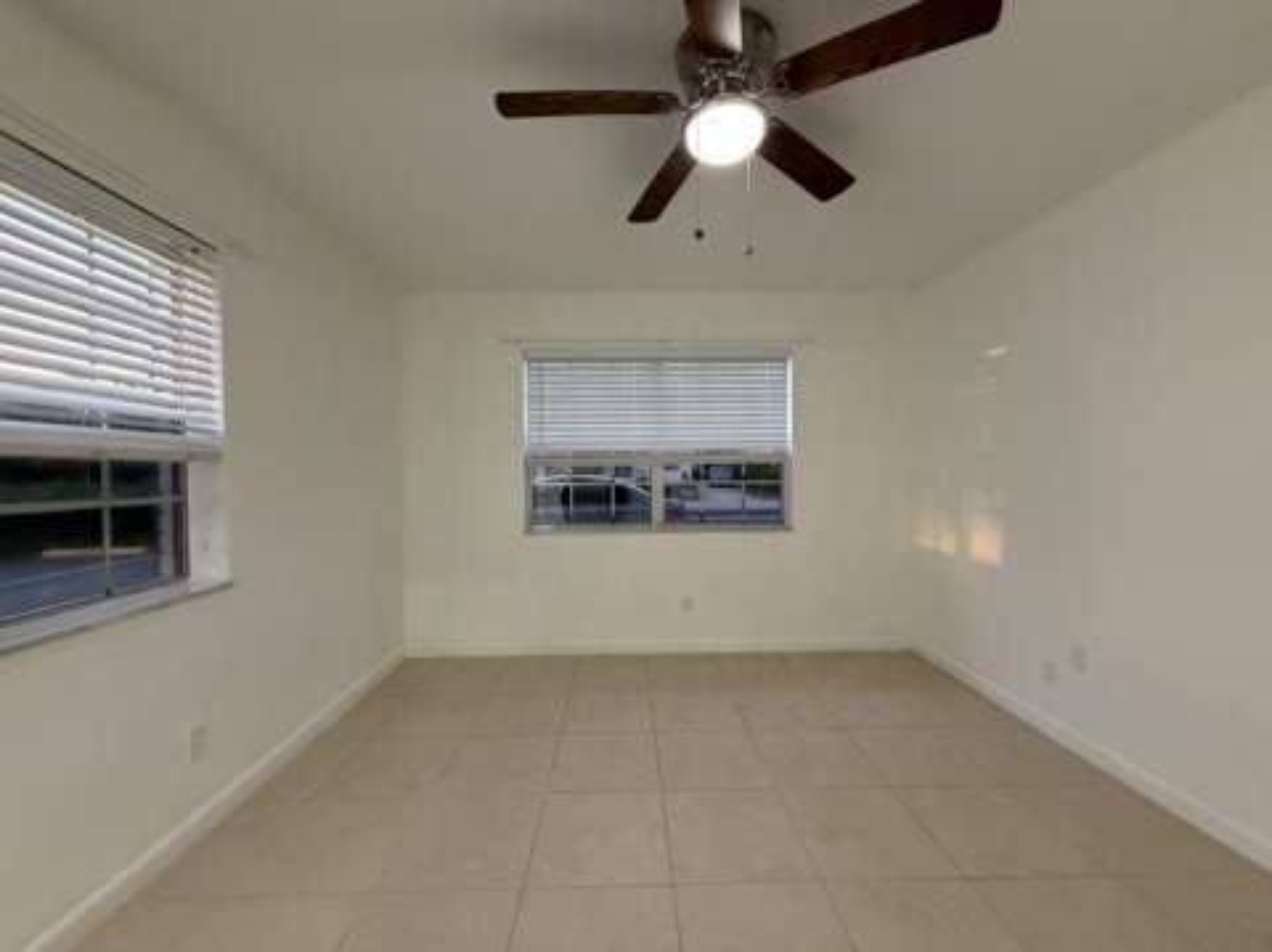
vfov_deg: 85.6
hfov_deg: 102.1
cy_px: 476
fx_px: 514
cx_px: 636
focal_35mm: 14
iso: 500
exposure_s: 1/60
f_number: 2.2
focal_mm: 2.22
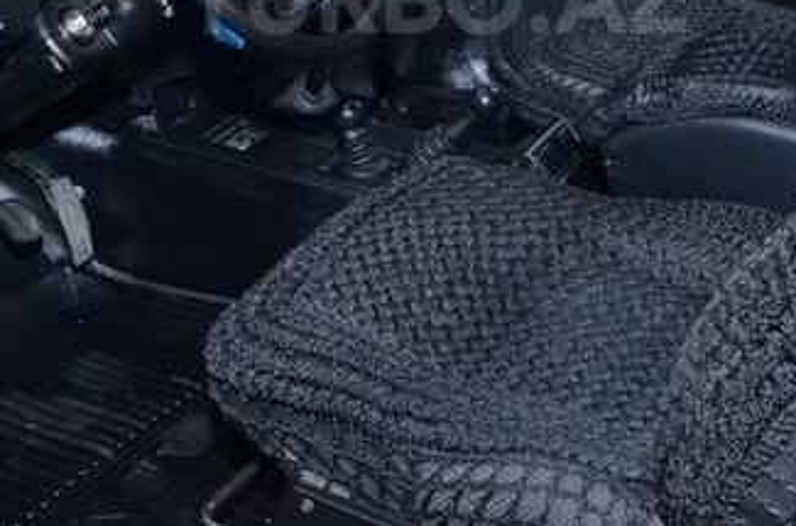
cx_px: 436
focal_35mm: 67
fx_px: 1478
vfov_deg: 19.6
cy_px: -4
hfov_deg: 30.1
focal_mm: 22
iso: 1000
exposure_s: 1/50
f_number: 5
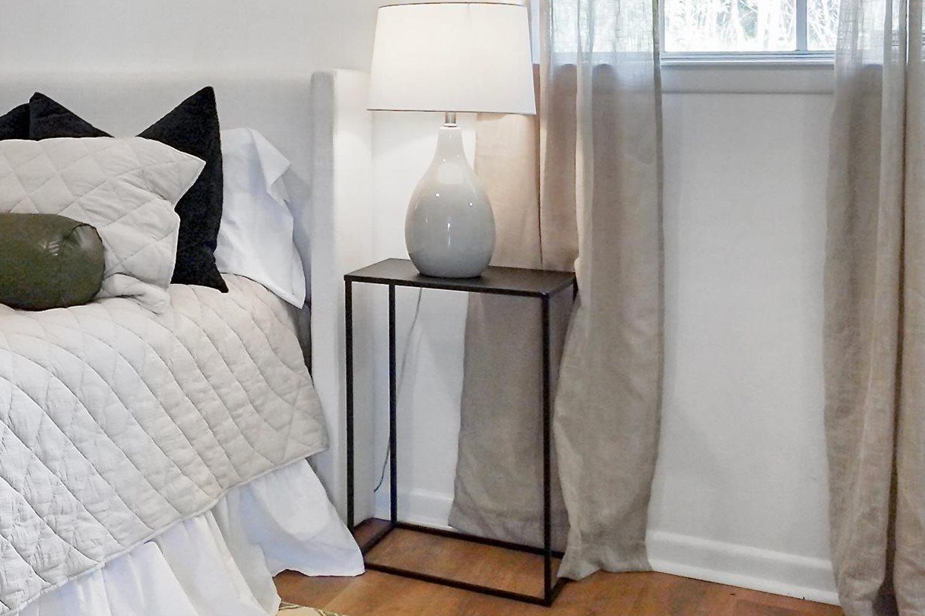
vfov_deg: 24.8
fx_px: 1362
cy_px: 75
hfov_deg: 32.8
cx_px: -100
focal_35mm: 53
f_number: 10
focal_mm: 14
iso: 320
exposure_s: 1/20
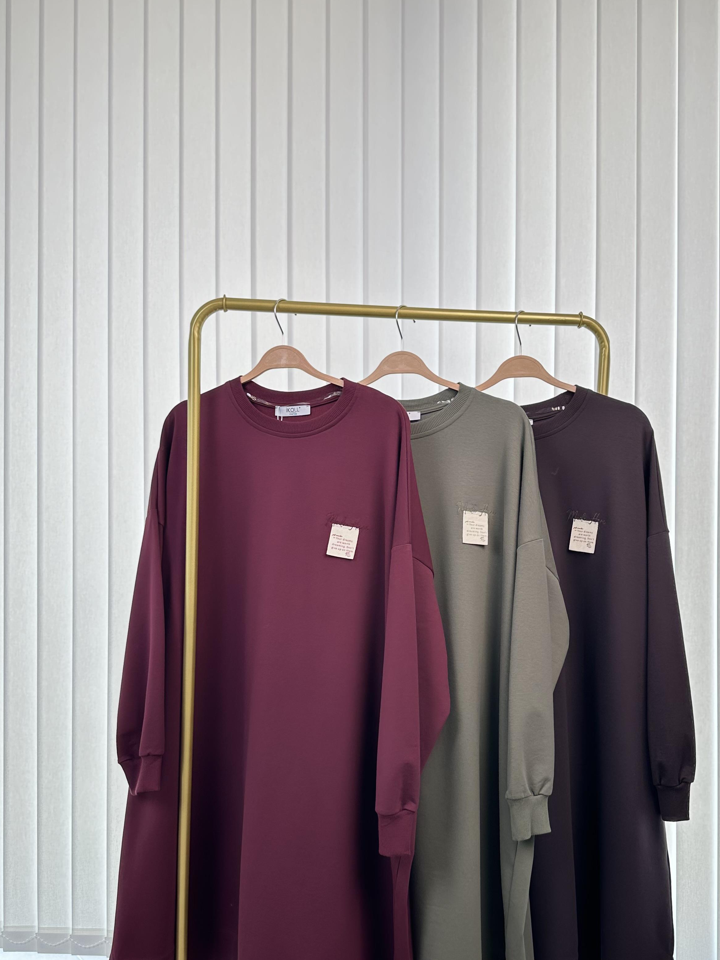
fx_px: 860
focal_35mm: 31
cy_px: 565
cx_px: 422
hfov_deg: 45.3
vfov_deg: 58.0
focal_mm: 6.86
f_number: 1.78
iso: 80
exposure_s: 1/153
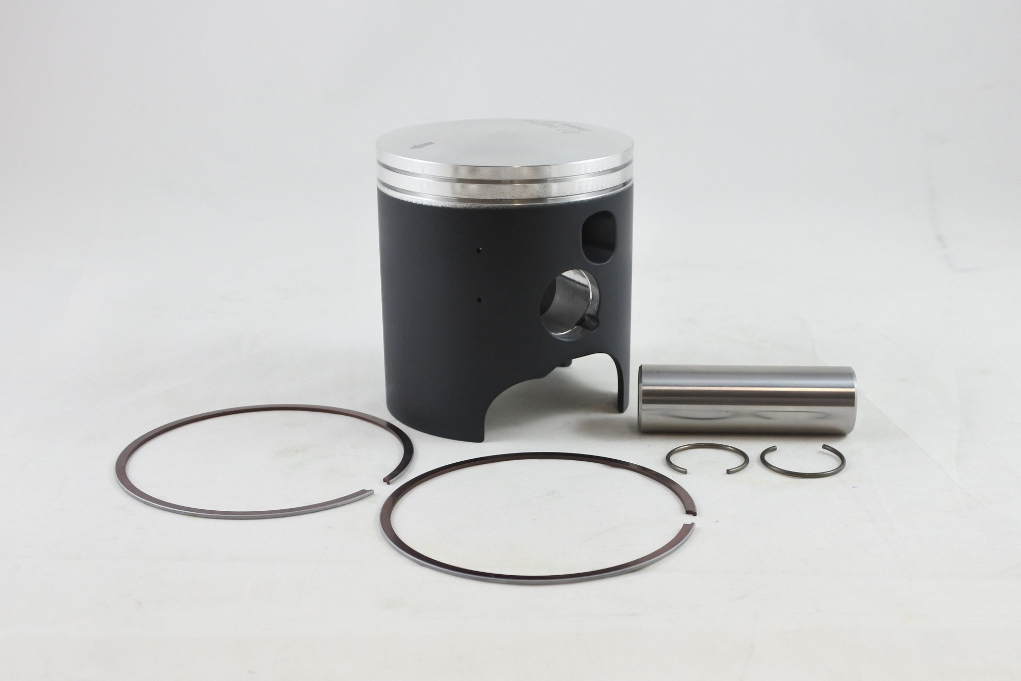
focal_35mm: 37
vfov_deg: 36.0
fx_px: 1049
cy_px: 340
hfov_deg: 51.9
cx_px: 510
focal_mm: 14
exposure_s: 1/125
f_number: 4
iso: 450
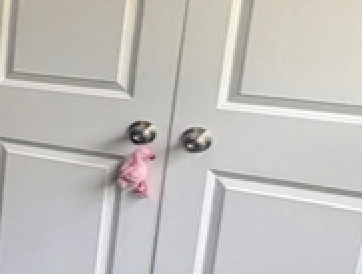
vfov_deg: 21.7
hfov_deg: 21.9
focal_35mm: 68
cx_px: -227
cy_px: 119
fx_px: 713
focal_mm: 2.23
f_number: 1.95
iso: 36
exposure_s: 1/77.4
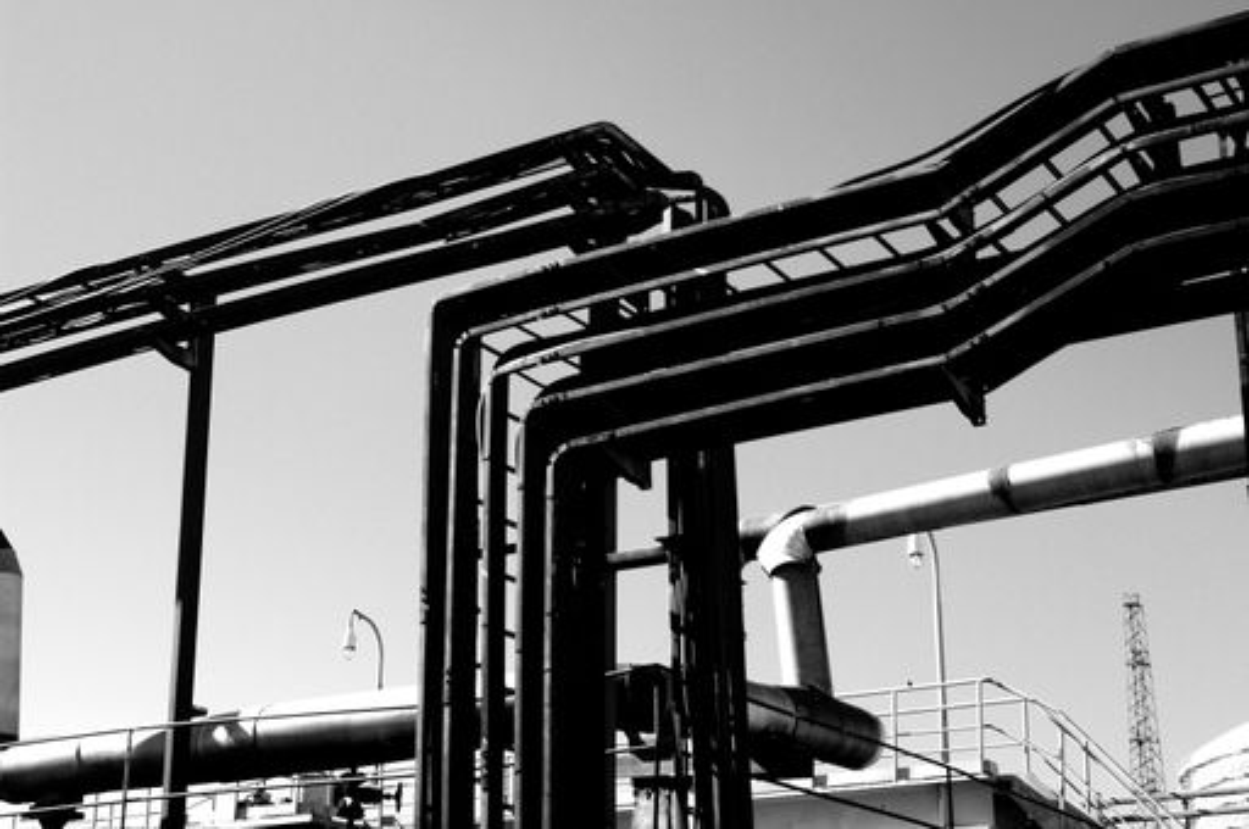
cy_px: 414
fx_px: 2010
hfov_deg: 34.5
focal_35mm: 58
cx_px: 624
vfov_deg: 23.3
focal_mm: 39
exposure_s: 1/160
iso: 100
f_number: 6.3
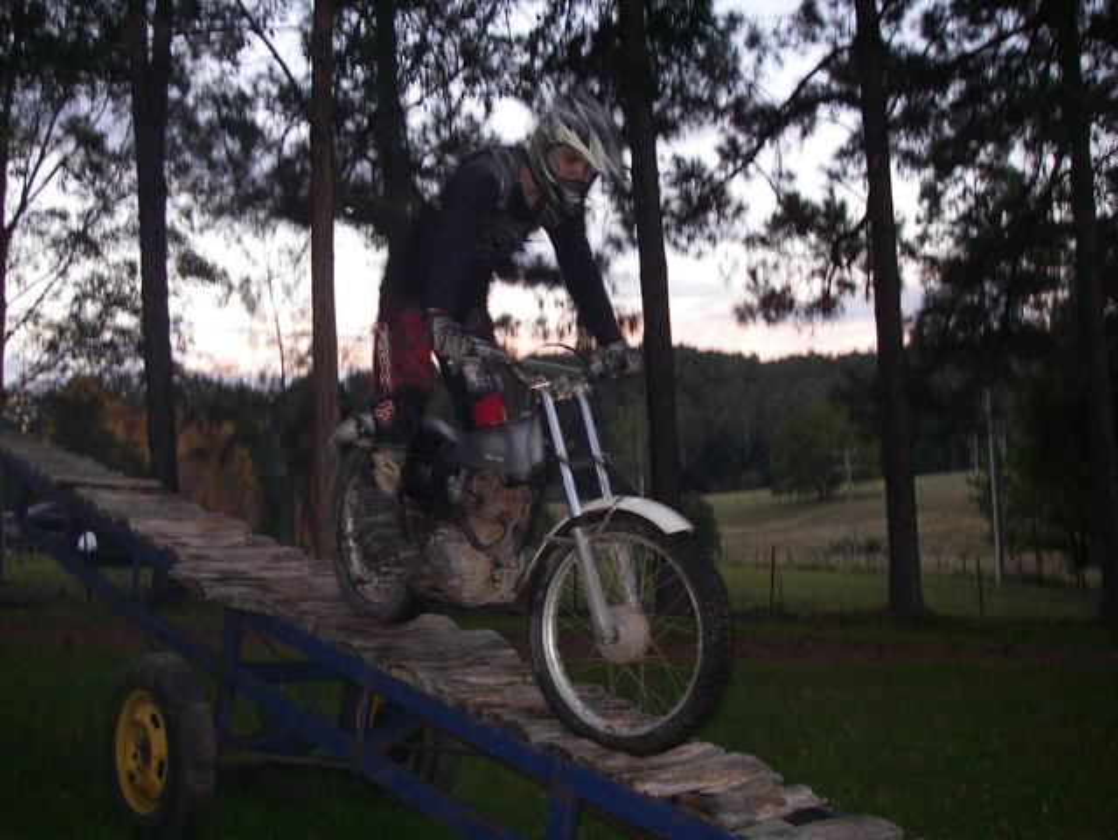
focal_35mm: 38
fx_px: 1228
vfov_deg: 37.8
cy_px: 420
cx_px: 559
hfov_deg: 49.0
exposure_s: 1/40
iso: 160
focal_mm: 6.3
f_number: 3.3
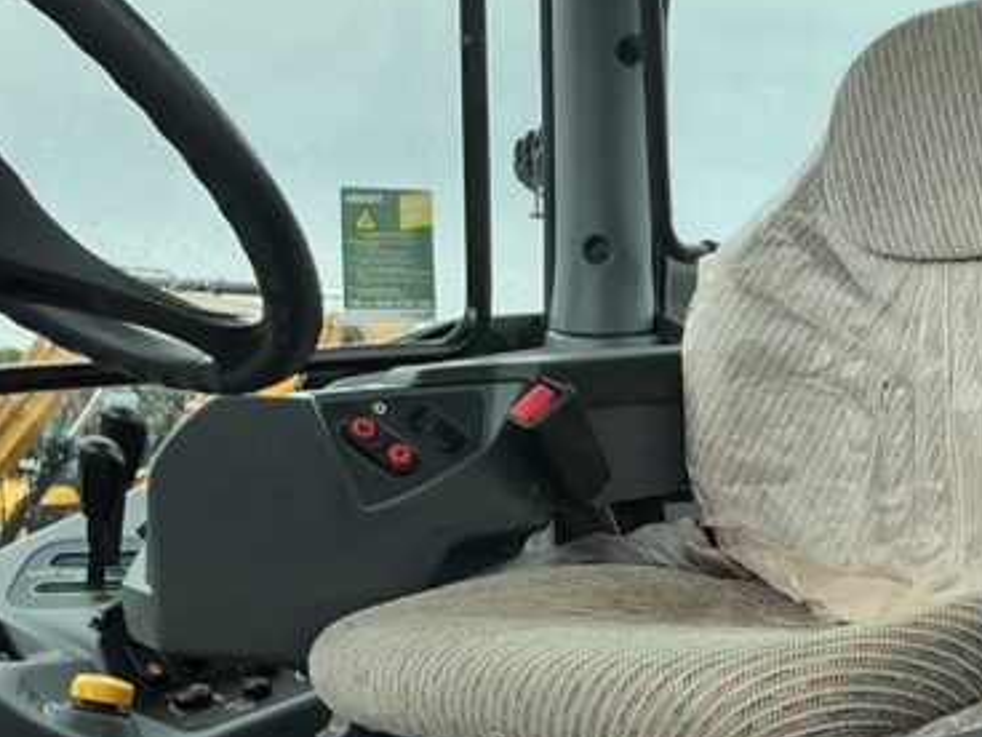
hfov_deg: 22.9
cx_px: 1190
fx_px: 2213
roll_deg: -0.5
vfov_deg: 18.8
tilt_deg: -1.0
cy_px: 521
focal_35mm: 78
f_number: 1.8
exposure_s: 1/620
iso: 25
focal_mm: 3
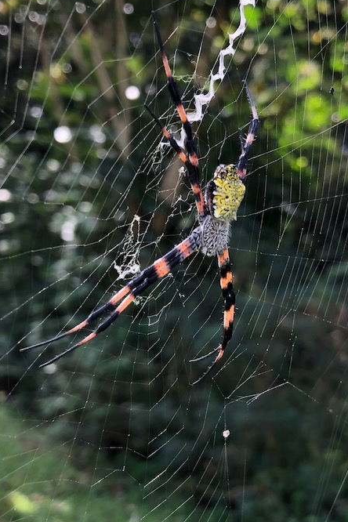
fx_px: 812
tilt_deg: +5.9
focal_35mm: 56
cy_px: 315
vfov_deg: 35.5
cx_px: 223
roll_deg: -11.6
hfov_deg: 24.1
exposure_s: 1/120
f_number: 1.8
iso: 25
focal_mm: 3.99
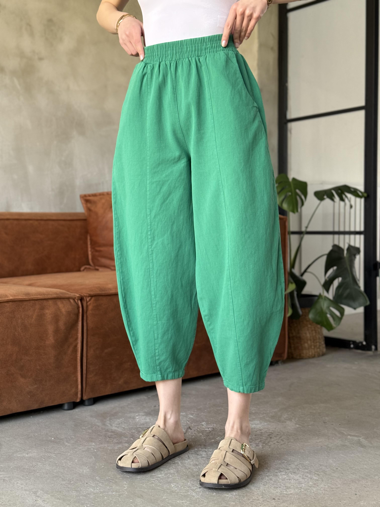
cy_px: 254
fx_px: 703
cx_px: 190
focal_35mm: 48
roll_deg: +0.4
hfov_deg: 30.3
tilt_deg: -2.1
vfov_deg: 39.7
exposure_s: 1/60
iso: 200
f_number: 1.78
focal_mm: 6.76
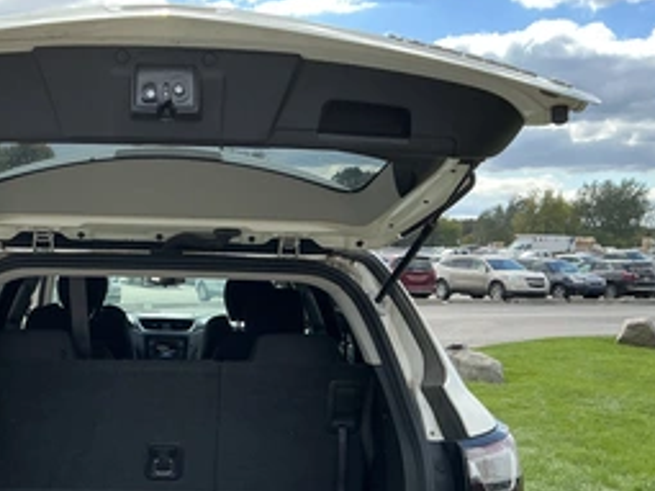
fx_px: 832
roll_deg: -1.7
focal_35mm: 44
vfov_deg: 32.5
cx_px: 175
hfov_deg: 41.8
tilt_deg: -2.3
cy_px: 332
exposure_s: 1/509
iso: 25
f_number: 1.8
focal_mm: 3
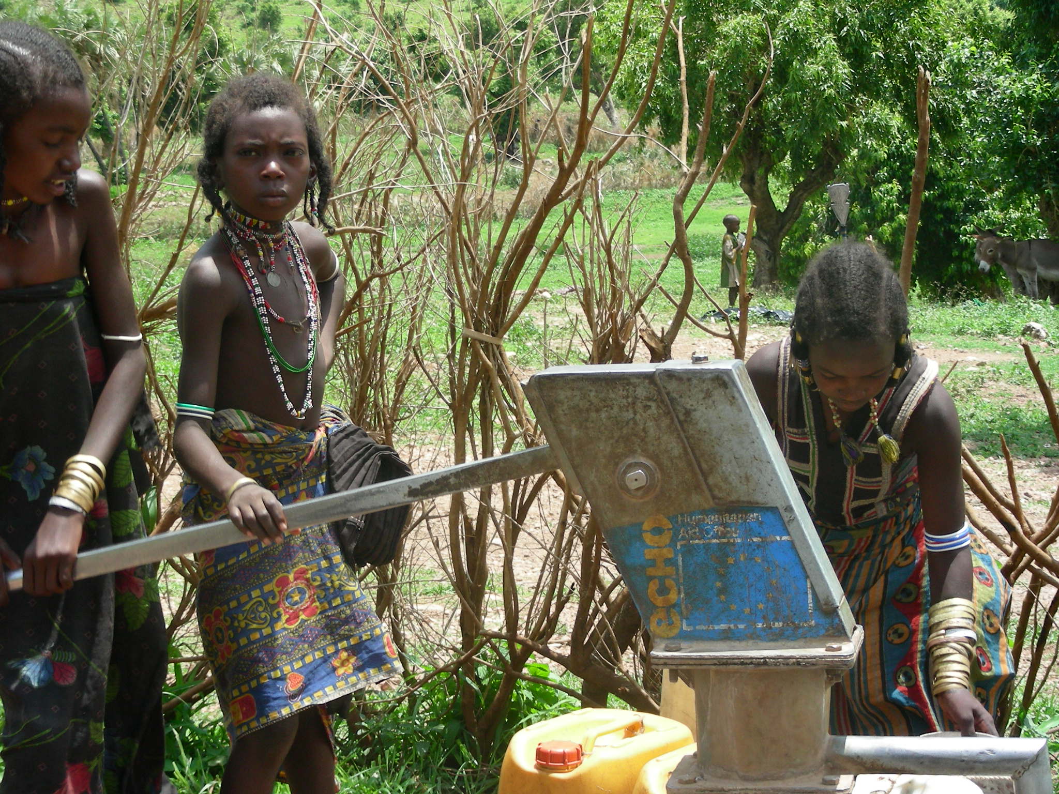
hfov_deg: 22.5
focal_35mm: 87
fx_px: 2662
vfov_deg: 17.0
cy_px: 397
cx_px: 530
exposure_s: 1/274
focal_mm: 14.6
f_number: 4
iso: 50
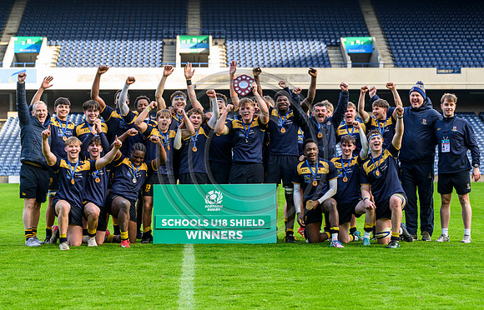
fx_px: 1205
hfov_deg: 22.7
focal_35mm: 91
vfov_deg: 14.7
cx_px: 232
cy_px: 168
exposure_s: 1/640
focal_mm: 86
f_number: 4.5
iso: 1000
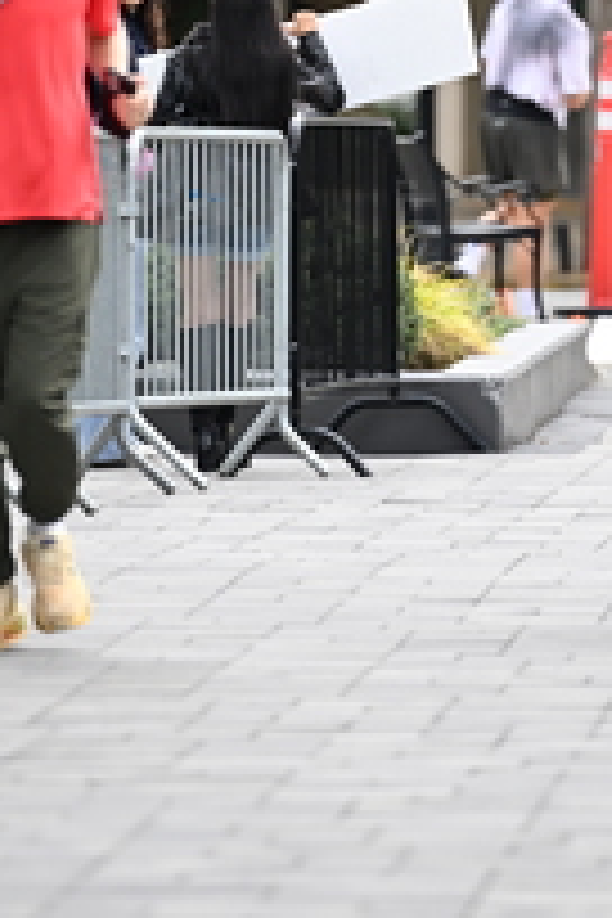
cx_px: 403
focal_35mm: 538
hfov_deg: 2.6
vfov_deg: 3.8
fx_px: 13718
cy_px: -104
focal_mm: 200
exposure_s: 1/2000
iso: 640
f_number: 2.8
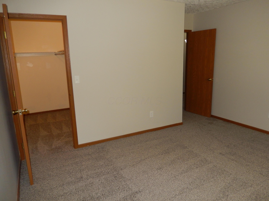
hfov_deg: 69.4
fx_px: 194
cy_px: 100
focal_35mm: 25
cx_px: 134
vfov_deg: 54.9
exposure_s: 1/30
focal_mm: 4.5
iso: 200
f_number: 3.4
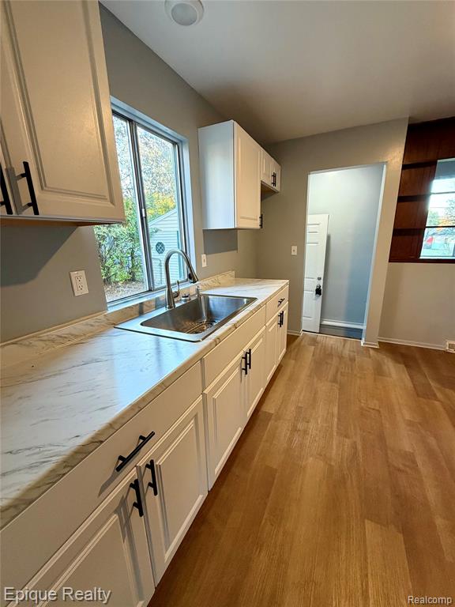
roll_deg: +2.0
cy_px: 304
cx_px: 228
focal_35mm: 14
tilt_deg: -15.3
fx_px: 245
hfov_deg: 85.7
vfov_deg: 102.1
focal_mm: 2.22
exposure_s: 1/60
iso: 320
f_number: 2.2
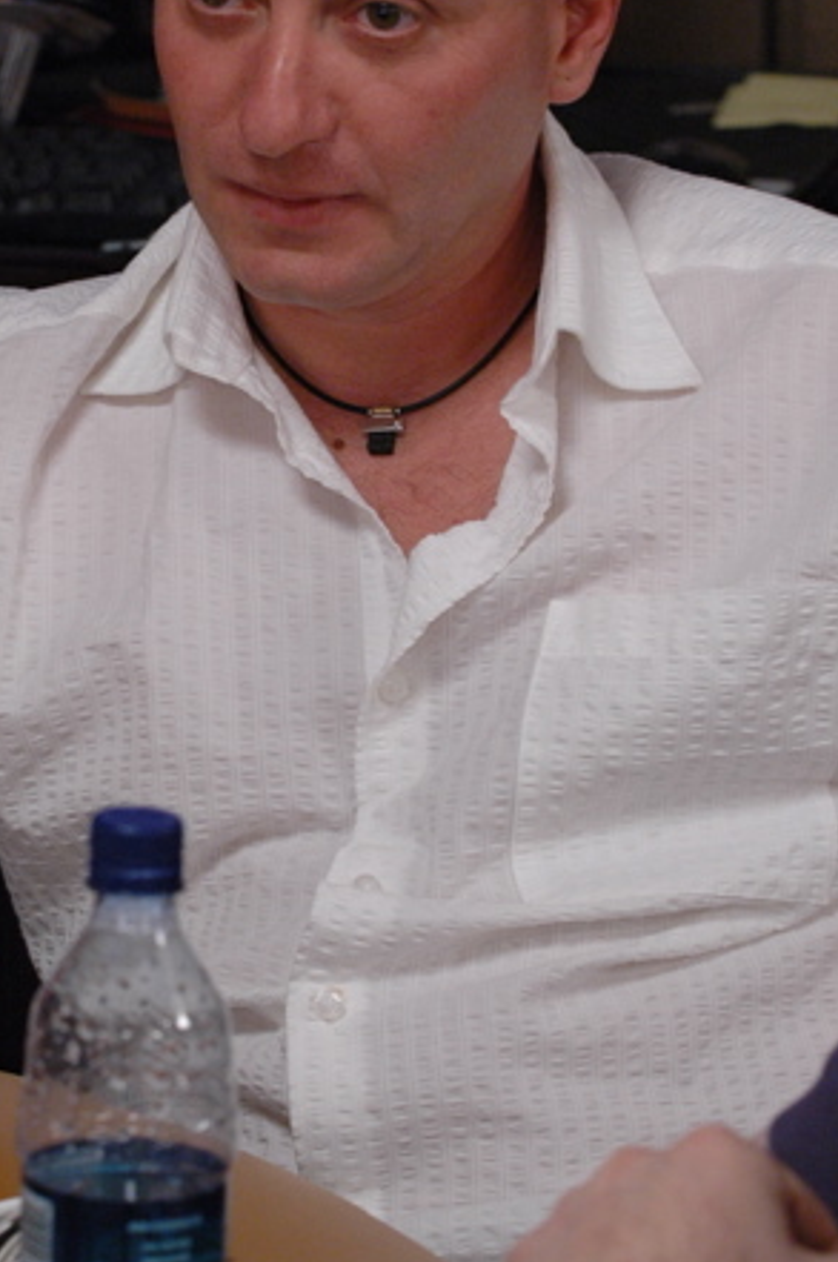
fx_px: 7902
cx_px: 197
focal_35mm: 226
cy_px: 594
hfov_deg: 6.1
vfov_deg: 9.1
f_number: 4
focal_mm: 95
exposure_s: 1/50
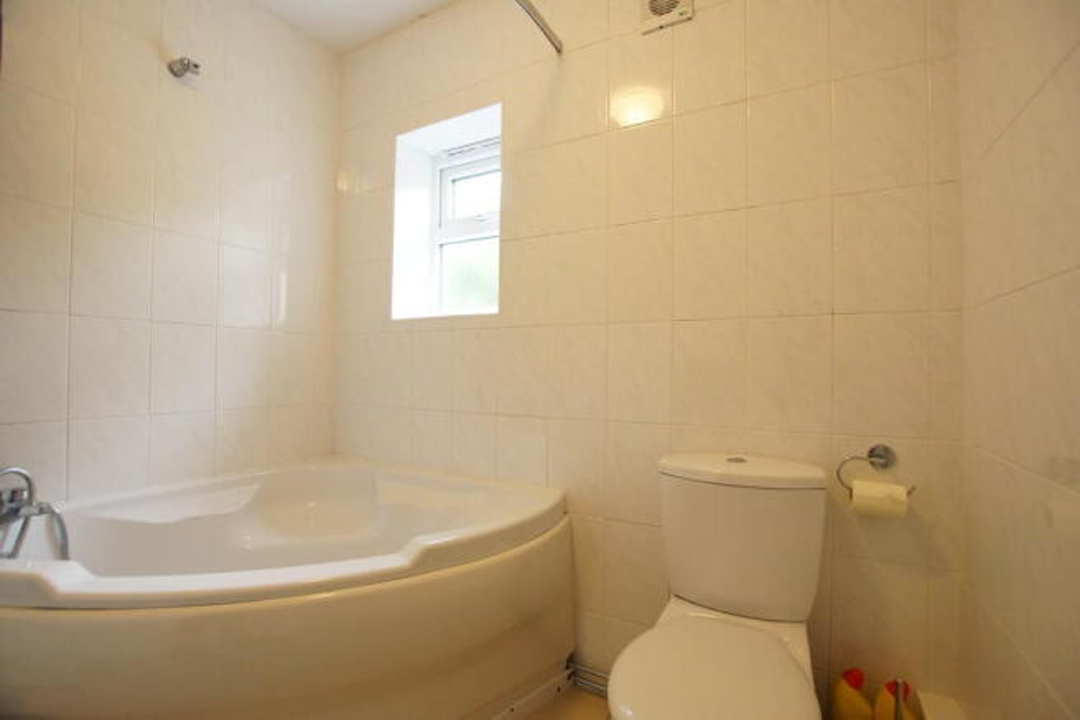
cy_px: 360
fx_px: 450
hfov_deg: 100.4
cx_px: 540
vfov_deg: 77.3
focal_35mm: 15
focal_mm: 10
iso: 1600
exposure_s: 1/60
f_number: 4
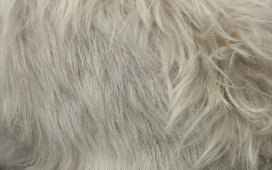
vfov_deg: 27.0
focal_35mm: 47
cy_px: 128
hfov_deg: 42.6
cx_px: 131
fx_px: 348
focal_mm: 5.43
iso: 380
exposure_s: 1/100
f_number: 1.89
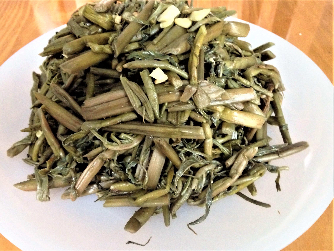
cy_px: 126
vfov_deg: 42.9
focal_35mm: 33
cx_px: 167
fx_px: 318
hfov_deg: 55.4
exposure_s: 1/15
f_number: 2.4
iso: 500
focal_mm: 4.12
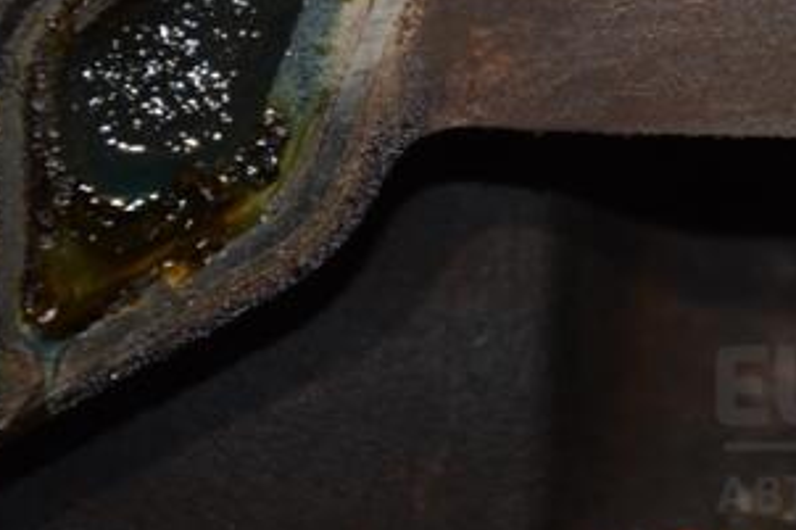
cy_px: 34
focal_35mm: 313
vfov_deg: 4.4
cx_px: 667
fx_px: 6917
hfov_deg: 6.6
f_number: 5.6
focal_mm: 105
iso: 800
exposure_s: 1/60
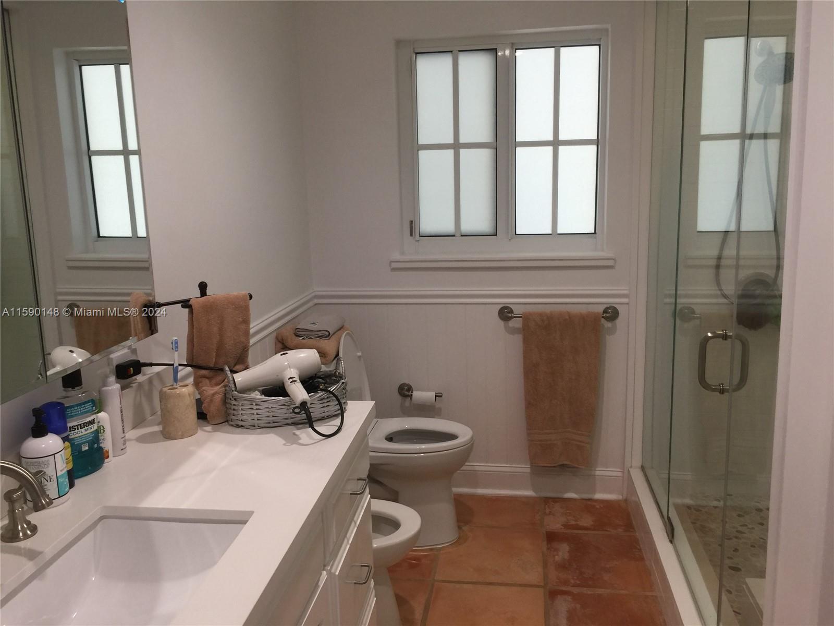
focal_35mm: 29
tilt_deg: -12.8
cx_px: 417
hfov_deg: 61.7
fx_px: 699
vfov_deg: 48.2
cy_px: 313
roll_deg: +2.9
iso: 32
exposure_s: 1/40
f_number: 2.2
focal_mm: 4.15
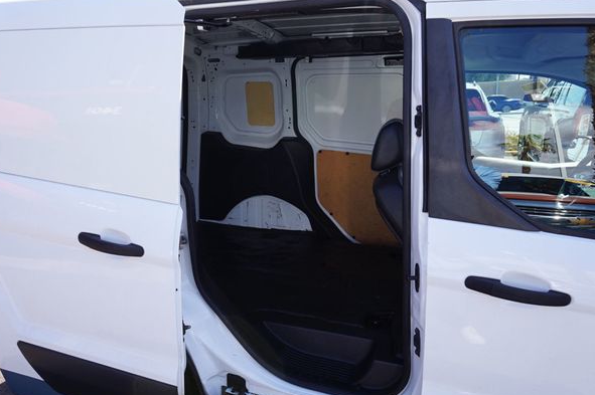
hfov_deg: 69.3
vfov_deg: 49.5
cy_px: 204
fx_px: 429
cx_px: 275
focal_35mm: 26
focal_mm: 16
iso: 100
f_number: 8
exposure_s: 1/80
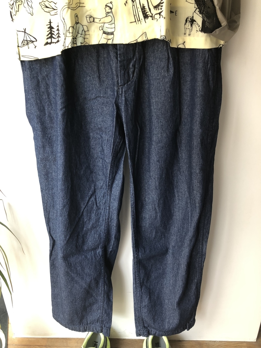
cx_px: 130
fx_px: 281
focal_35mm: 28
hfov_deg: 49.7
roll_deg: +1.7
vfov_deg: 63.4
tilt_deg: -24.0
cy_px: 174
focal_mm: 4
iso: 40
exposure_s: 1/17
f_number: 1.8
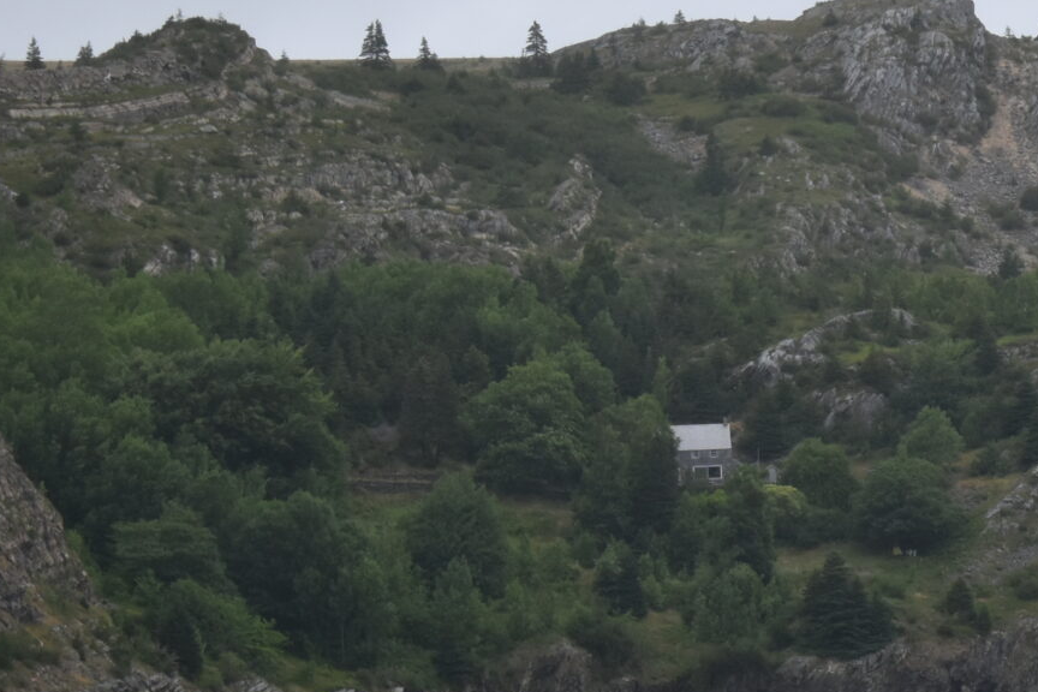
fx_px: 7049
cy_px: 649
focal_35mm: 244
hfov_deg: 8.3
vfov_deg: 5.6
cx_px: 1507
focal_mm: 55
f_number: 5.6
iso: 450
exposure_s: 1/1000
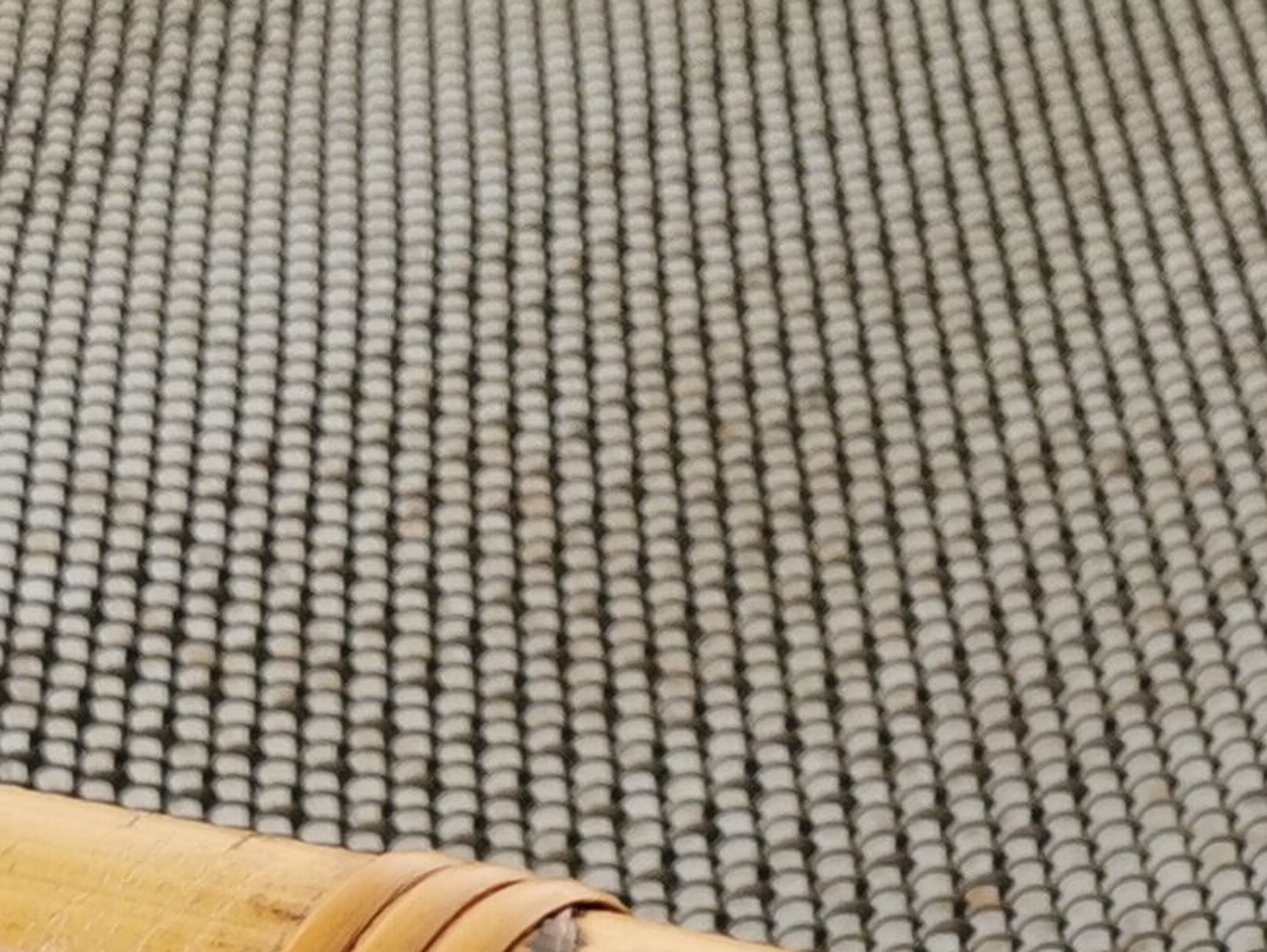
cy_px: 1715
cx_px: 1400
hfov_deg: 15.7
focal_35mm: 122
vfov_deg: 11.3
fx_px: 4467
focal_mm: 5.58
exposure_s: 1/144
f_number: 1.8
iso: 50
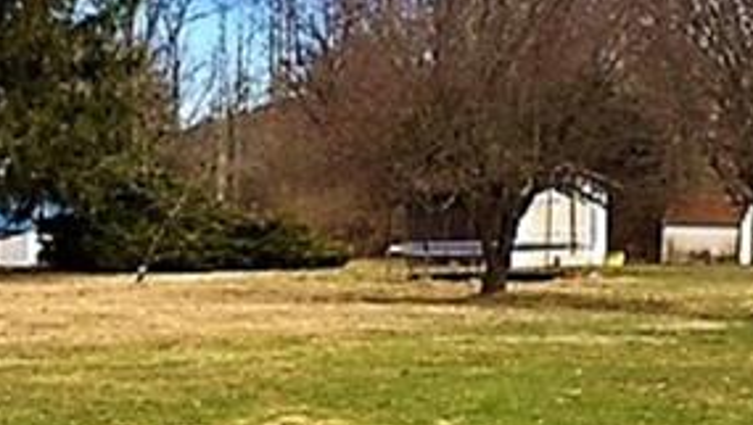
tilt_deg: -5.5
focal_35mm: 85
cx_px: 32
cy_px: 420
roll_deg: +0.8
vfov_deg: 14.1
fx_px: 1699
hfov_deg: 24.1
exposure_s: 1/1582
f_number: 2.2
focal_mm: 4.15
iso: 32
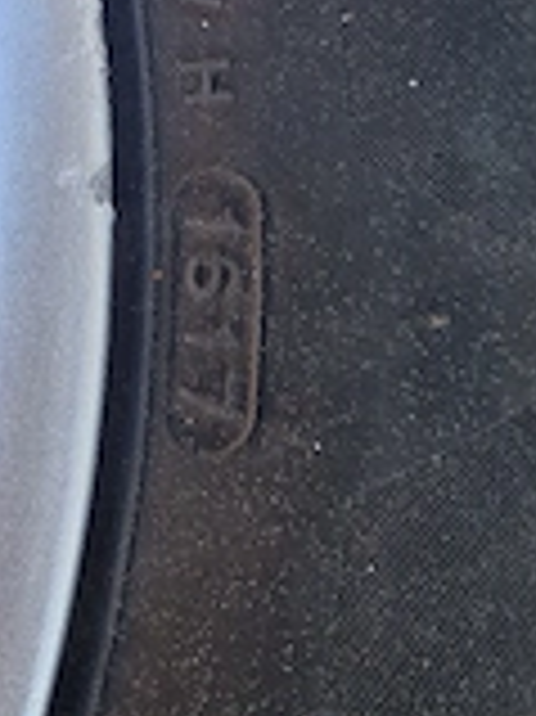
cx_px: 194
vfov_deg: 30.3
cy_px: -45
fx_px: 1199
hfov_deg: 25.1
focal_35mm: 58
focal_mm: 5.4
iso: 50
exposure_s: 1/182
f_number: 1.8
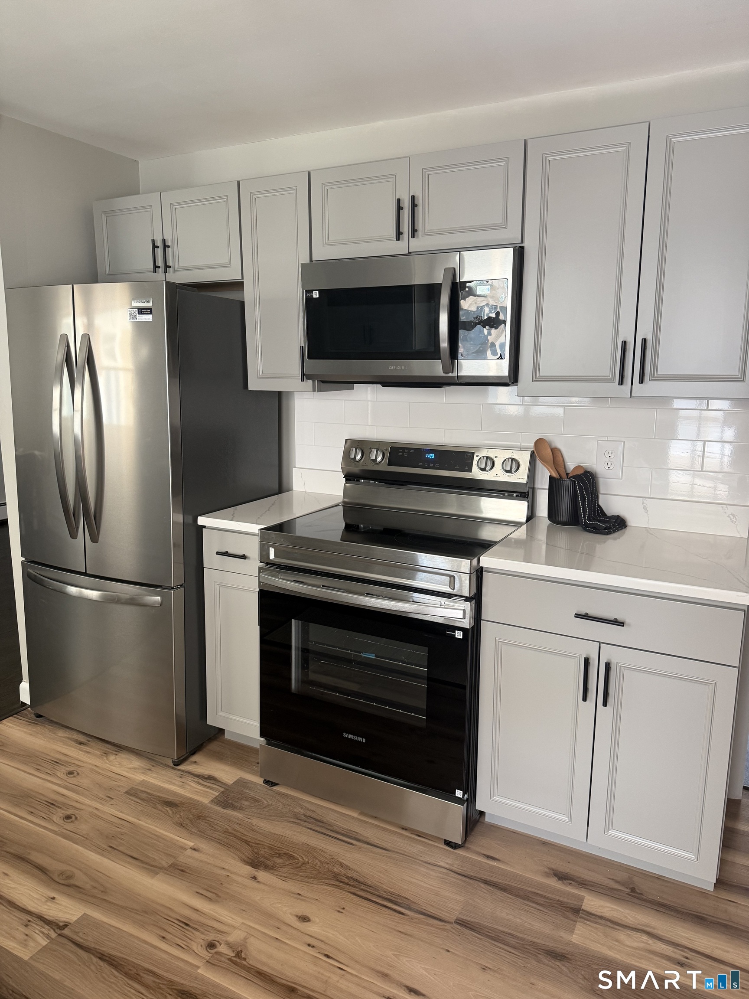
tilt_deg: -9.1
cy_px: 500
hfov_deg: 56.8
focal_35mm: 24
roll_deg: -1.7
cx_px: 374
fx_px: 692
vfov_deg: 71.6
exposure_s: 1/60
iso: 200
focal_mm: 6.76
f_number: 1.78
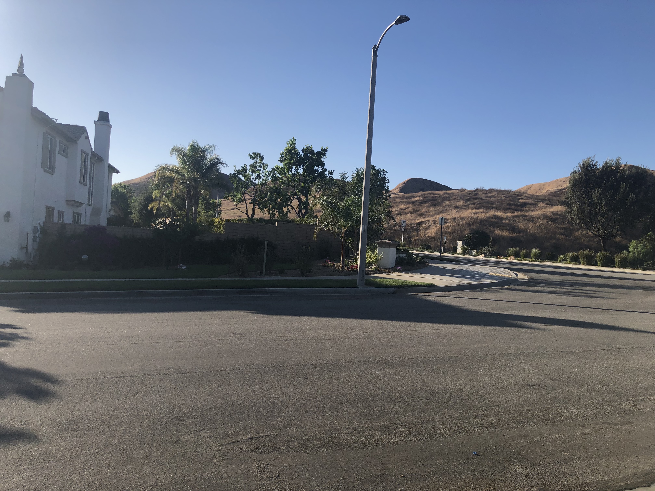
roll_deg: -3.9
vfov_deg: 49.7
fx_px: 530
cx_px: 328
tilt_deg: +0.9
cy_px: 246
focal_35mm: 28
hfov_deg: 63.4
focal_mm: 4
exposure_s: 1/1869
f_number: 1.8
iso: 20
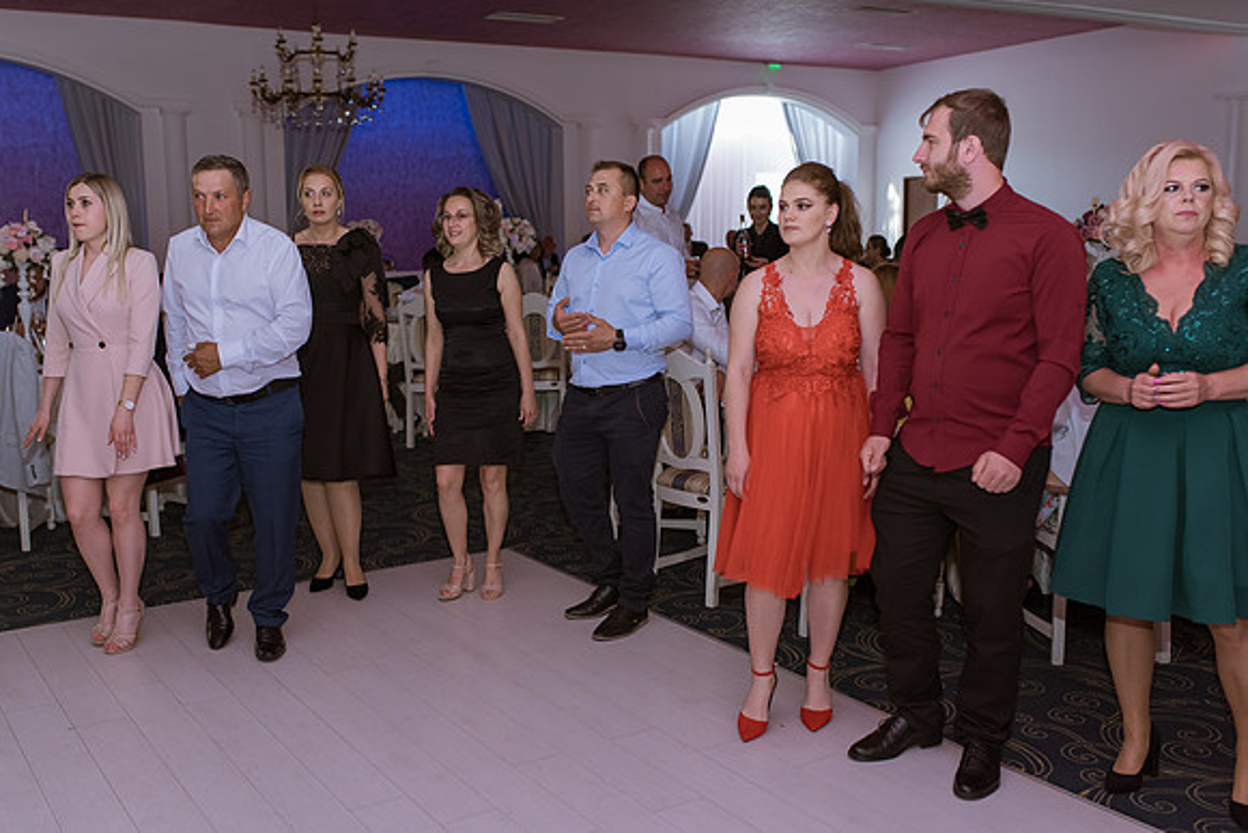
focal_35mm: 38
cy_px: 409
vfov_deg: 35.3
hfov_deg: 50.9
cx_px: 575
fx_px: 1310
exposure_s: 1/200
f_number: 2.5
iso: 1000
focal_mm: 35
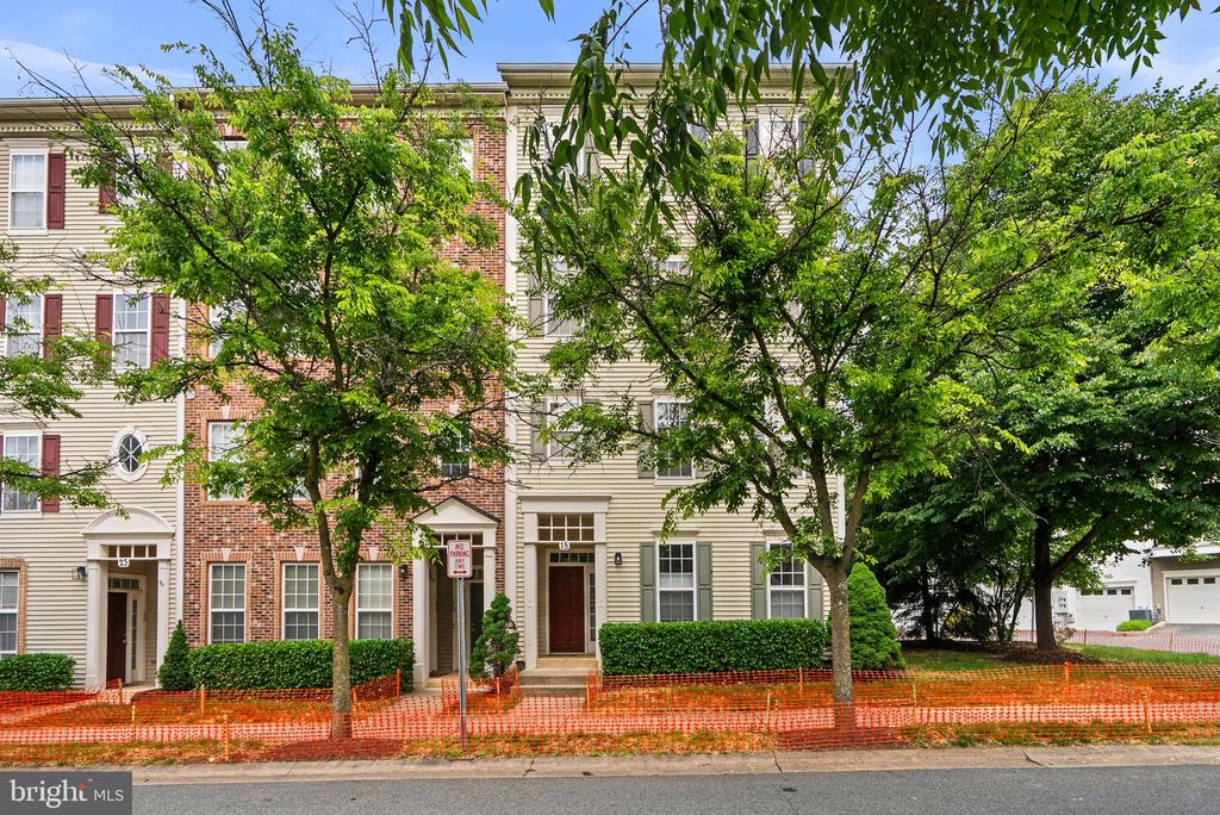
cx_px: 610
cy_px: 408
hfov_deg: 96.7
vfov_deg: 73.8
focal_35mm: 16
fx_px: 543
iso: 250
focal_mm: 16
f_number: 8
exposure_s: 1/500
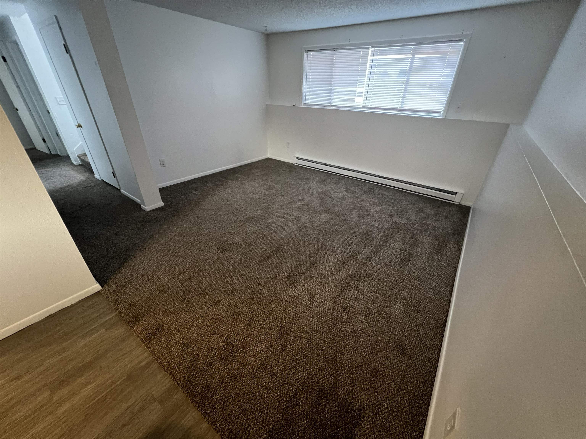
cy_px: 220
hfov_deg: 106.2
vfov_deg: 89.9
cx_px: 293
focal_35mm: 13
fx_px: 220
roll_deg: -1.7
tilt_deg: -29.9
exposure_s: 1/40
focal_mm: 1.57
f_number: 1.8
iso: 800
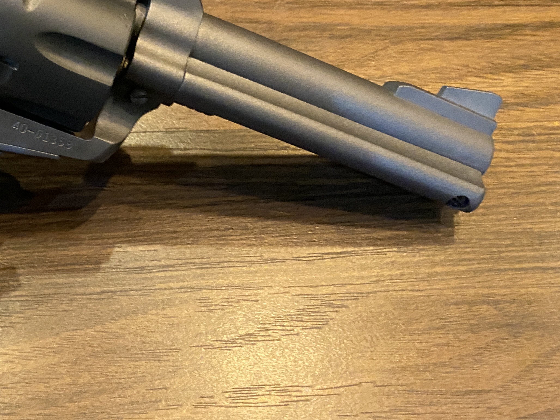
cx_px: 26
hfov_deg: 34.7
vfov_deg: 28.4
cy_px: 148
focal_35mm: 51
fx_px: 825
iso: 640
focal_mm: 4.25
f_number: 1.8
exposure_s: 1/30
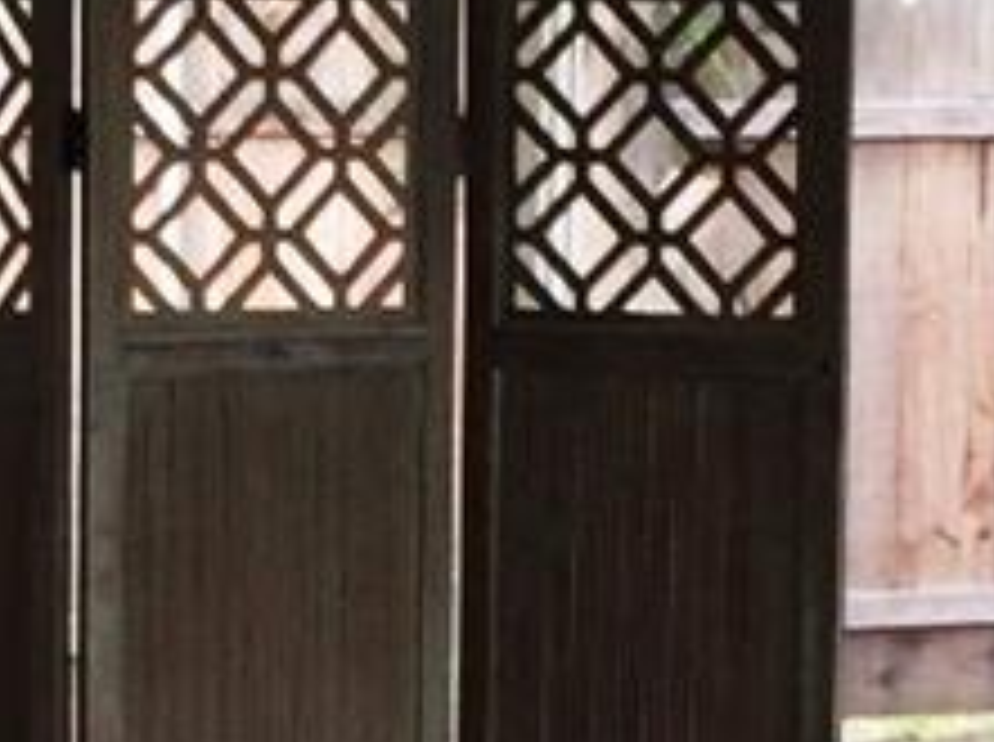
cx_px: 166
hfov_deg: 10.0
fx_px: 5648
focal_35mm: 197
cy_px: 796
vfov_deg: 7.5
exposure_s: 1/60
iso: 32
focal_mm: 4.15
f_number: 2.2
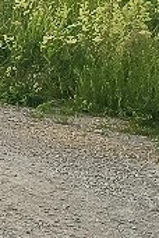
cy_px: 238
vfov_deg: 13.9
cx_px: -524
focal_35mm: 146
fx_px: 967
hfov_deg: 6.8
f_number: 1.89
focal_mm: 5.89
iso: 50
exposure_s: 1/286
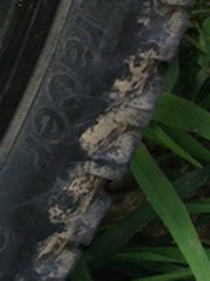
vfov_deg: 8.1
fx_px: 1711
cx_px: 392
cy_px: -552
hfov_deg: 6.8
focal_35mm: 211
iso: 50
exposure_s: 1/180
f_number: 2.4
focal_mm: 4.28
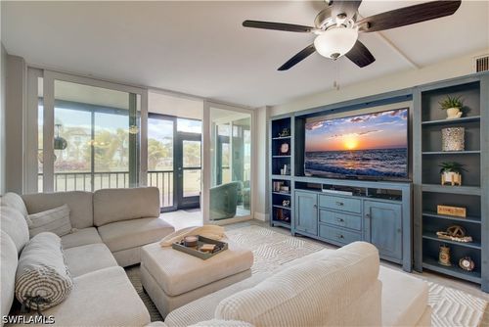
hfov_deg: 96.7
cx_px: 244
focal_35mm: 16
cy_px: 164
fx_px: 217
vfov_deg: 73.8
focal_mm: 16
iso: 400
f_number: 8
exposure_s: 1/6
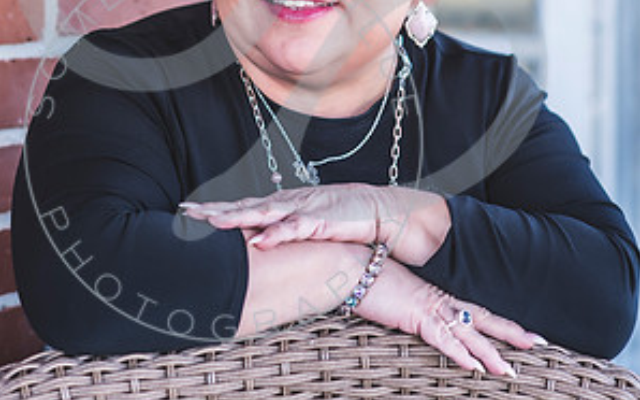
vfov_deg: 9.9
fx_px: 2284
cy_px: -22
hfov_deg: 16.0
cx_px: 320
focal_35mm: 131
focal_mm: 85
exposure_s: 1/125
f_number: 2.8
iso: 100
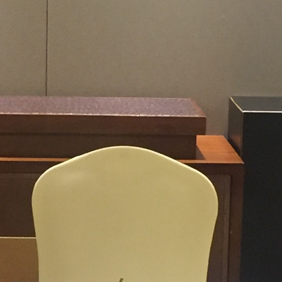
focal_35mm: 158
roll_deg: -1.5
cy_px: 176
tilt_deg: -10.5
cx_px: 60
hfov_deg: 11.0
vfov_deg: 11.1
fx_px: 1456
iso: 250
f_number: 2.2
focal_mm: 4.15
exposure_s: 1/33
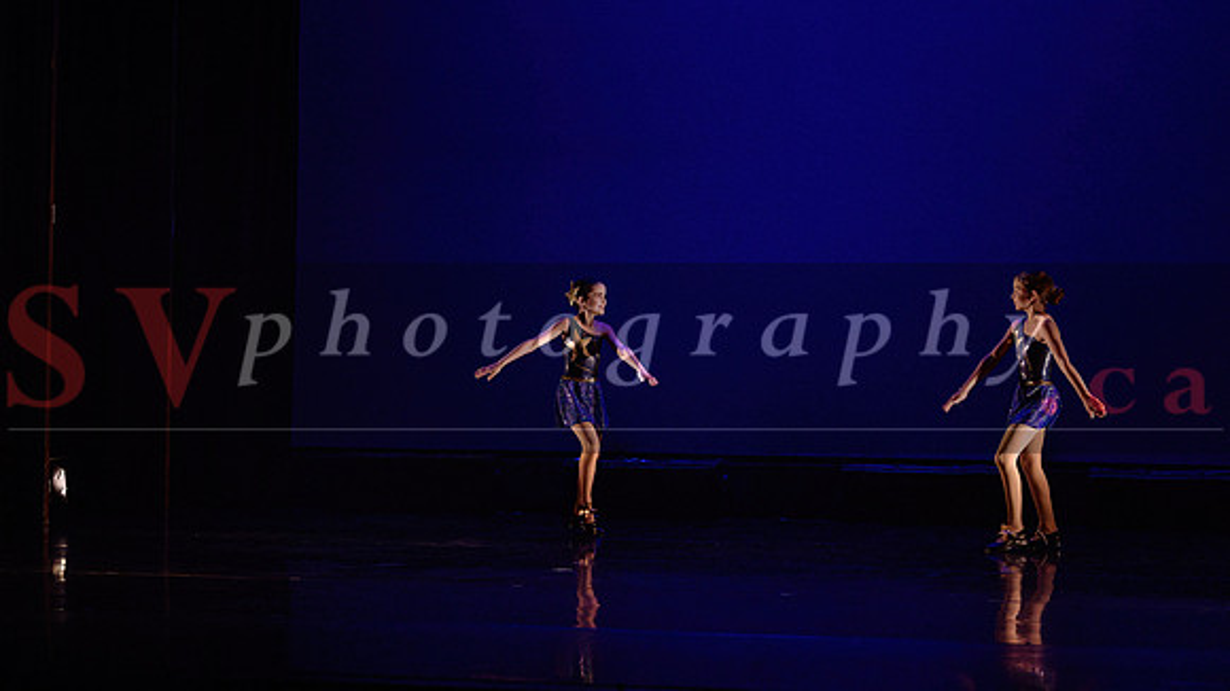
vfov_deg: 12.3
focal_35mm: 98
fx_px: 3195
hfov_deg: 21.8
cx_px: 689
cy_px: 205
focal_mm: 70
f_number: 2.8
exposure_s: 1/200
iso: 1600
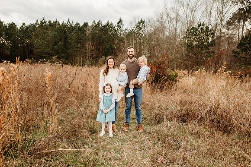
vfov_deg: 53.2
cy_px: 84
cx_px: 126
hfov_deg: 73.7
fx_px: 167
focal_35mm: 24
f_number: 3.2
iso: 160
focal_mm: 24
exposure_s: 1/400
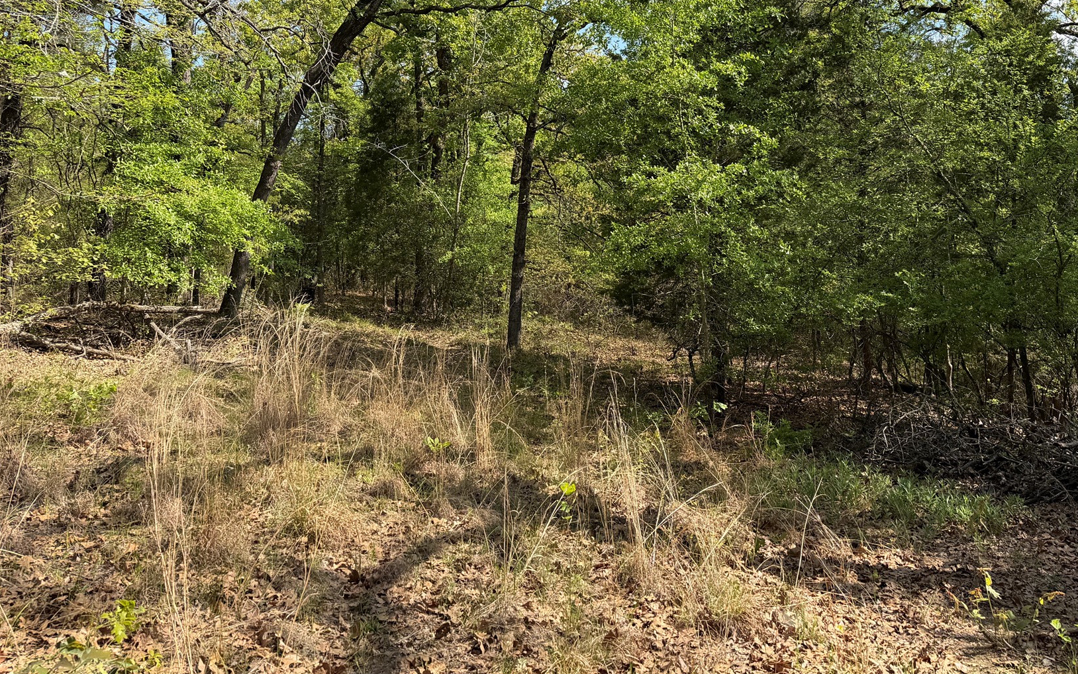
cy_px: 172
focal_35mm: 32
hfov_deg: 59.2
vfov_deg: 38.5
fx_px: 940
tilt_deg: +2.7
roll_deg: +0.6
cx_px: 643
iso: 80
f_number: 1.78
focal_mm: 6.76
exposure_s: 1/2110
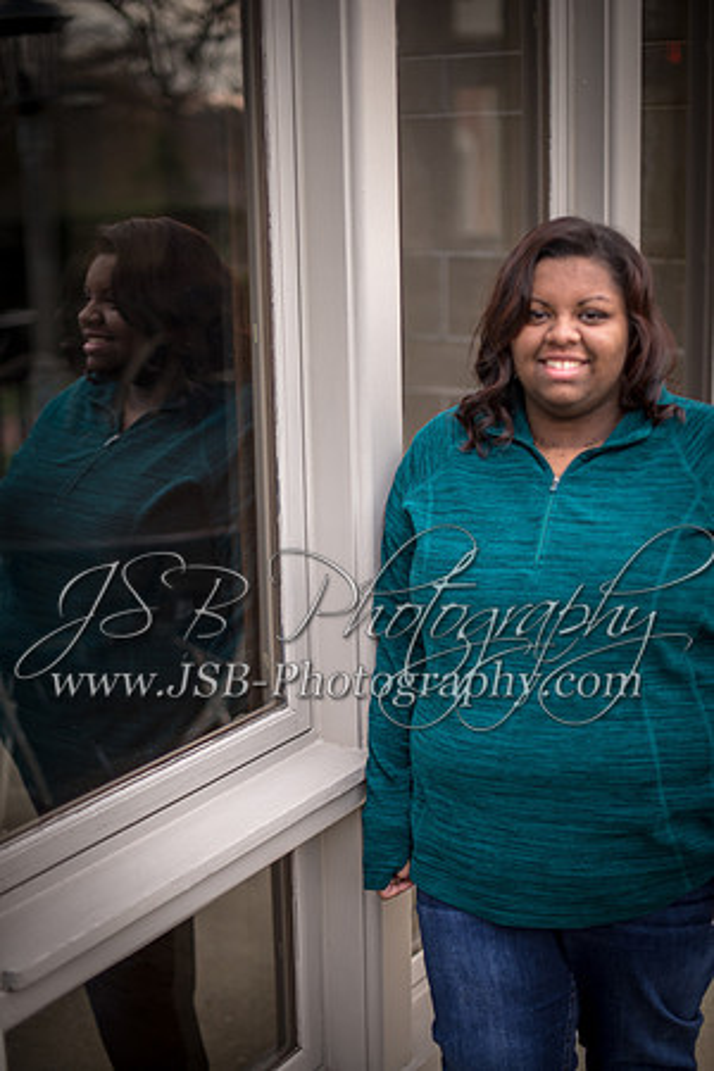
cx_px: 357
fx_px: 1487
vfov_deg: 39.6
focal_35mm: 50
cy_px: 536
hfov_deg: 27.0
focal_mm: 50
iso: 200
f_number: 1.4
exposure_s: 1/80
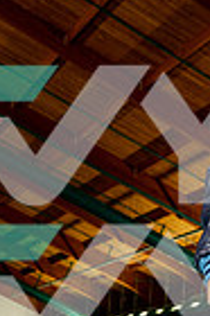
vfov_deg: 22.0
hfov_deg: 14.6
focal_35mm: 90
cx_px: 260
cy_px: 296
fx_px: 789
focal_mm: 28
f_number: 5.6
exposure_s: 1/250
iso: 640
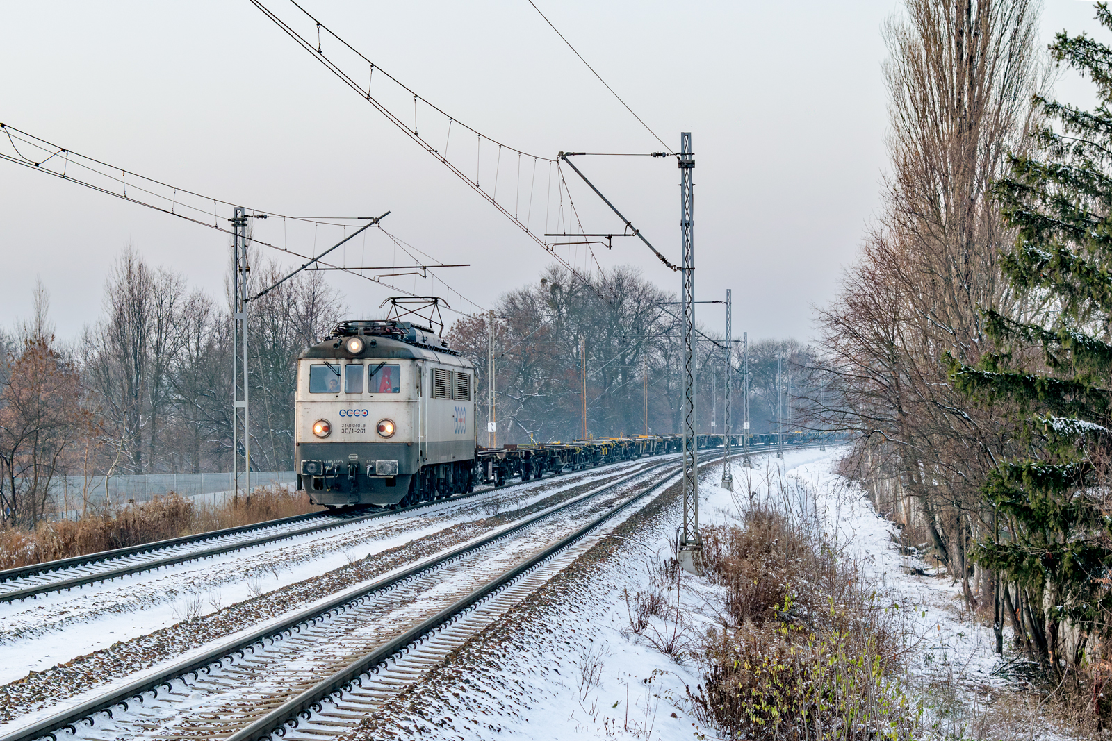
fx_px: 2687
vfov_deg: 15.7
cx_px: 556
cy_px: 370
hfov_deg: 23.4
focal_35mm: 87
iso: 400
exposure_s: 1/400
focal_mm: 58
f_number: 7.1
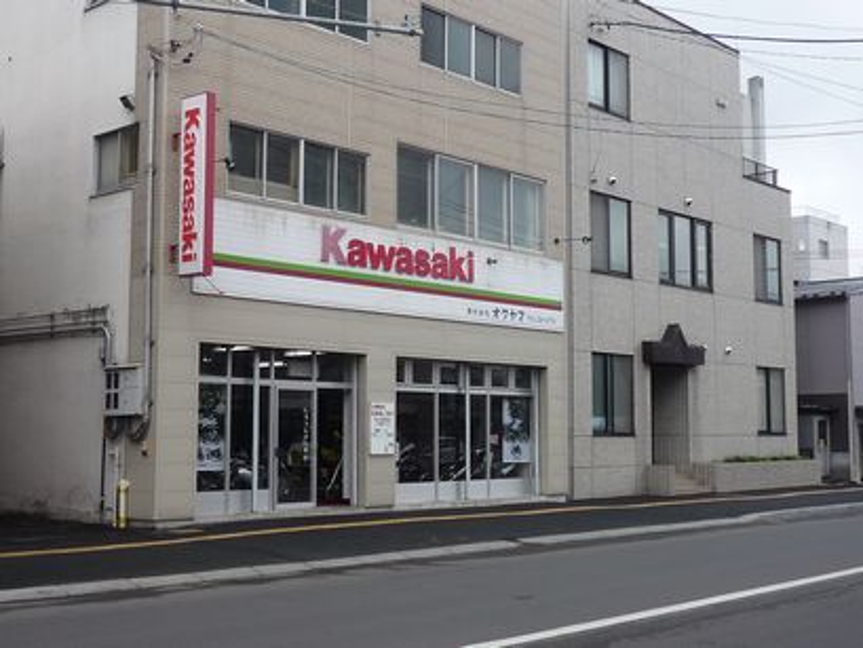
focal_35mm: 46
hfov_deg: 41.2
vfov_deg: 31.5
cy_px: 324
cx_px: 432
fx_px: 1147
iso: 100
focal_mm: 4.5
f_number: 3.2
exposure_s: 1/500
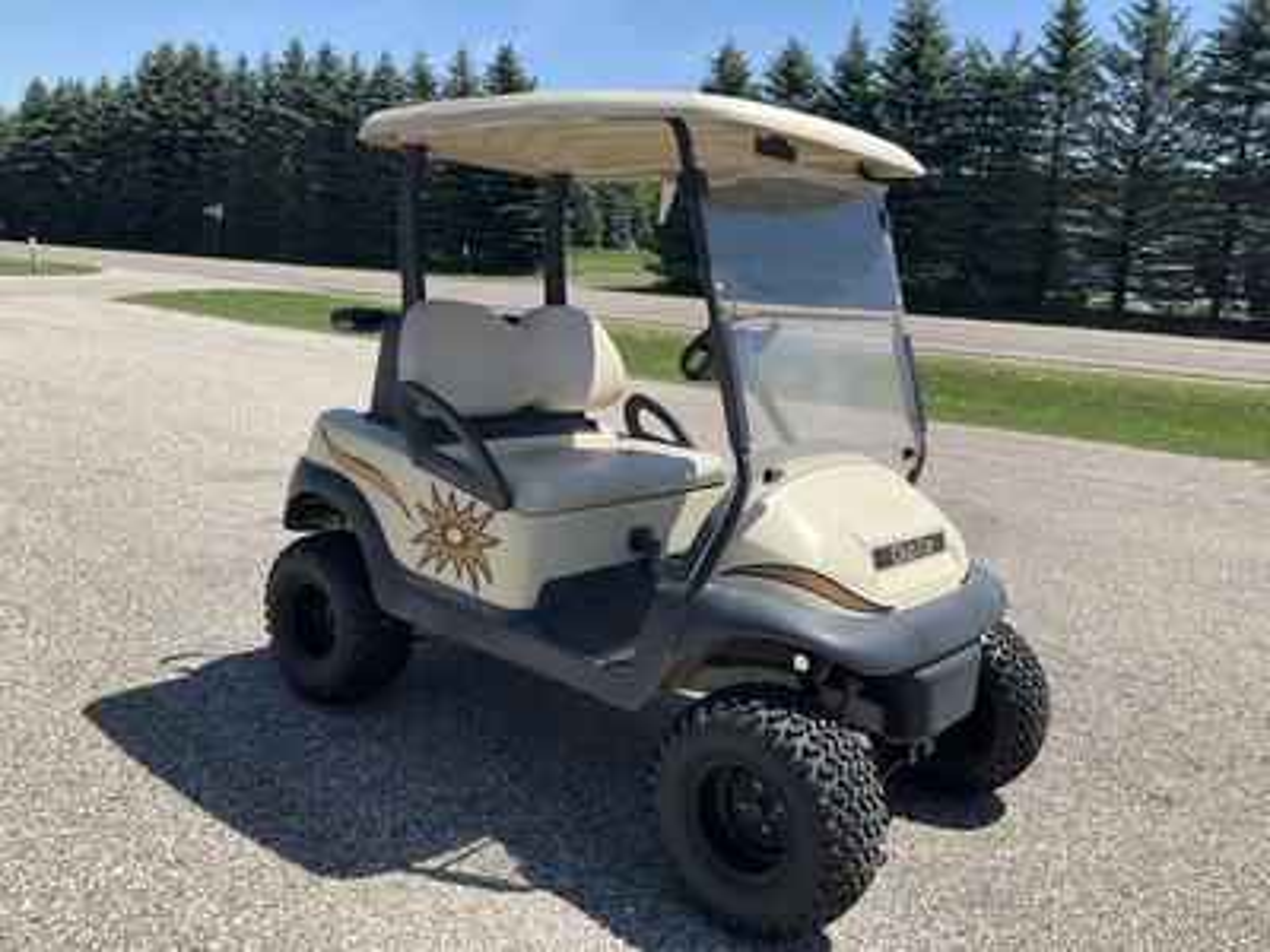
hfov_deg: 61.7
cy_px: 476
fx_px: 1064
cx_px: 635
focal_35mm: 29
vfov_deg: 48.2
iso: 25
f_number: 1.8
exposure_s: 1/1451
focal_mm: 3
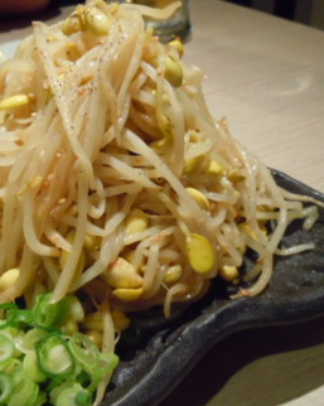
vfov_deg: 44.8
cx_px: 105
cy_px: 199
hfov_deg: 36.0
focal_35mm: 41
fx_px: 492
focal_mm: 5.4
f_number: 3.5
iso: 800
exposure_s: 1/100
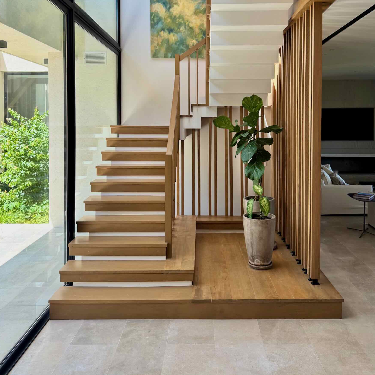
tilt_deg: -0.5
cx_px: 189
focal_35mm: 29
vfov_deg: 54.4
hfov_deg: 55.6
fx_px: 355
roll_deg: +0.3
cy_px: 121
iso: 80
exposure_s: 1/439
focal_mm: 6.76
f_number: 1.78
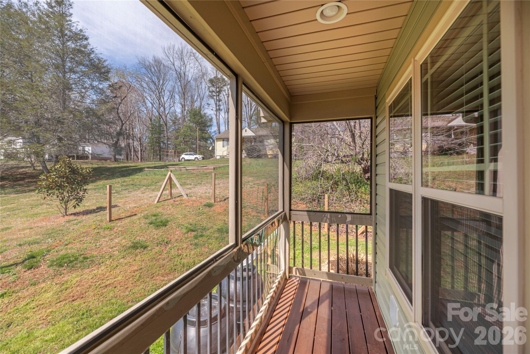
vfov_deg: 81.2
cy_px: 177
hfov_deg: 104.2
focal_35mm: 14
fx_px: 206
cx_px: 265
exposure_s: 1/1250
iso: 320
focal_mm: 14
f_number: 7.1
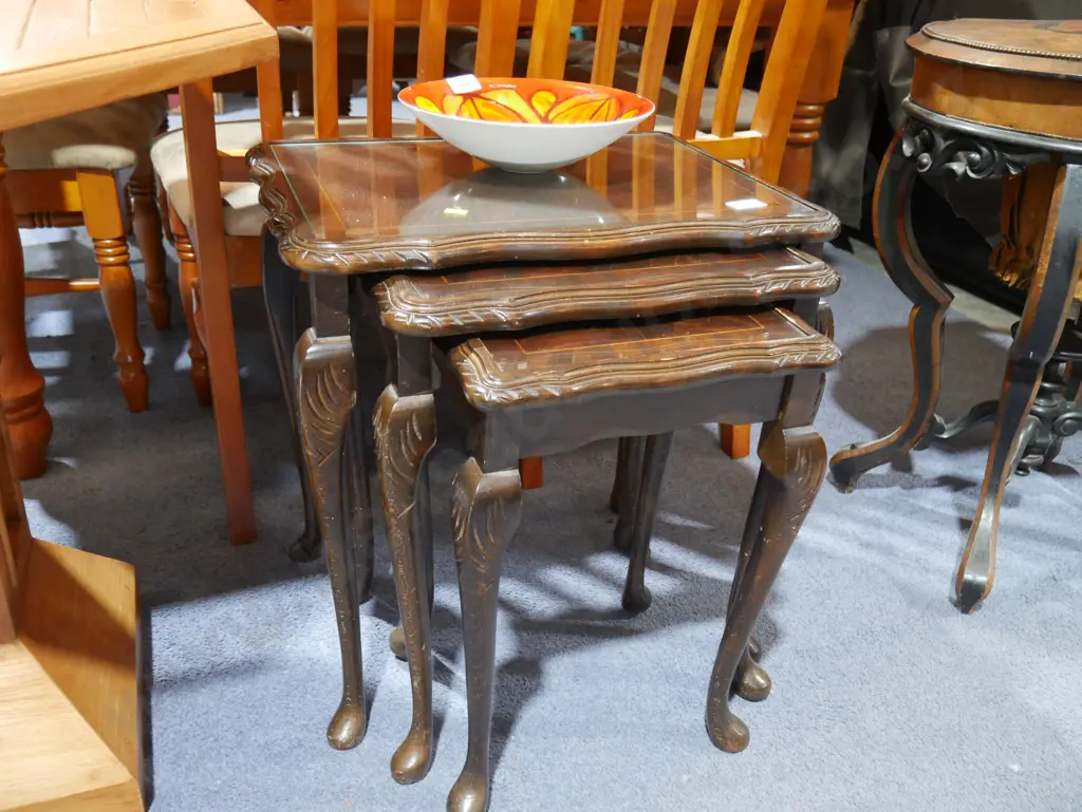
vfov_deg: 44.2
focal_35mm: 32
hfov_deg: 56.8
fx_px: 1001
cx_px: 541
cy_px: 406
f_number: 3.6
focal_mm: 16
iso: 1600
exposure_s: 1/60
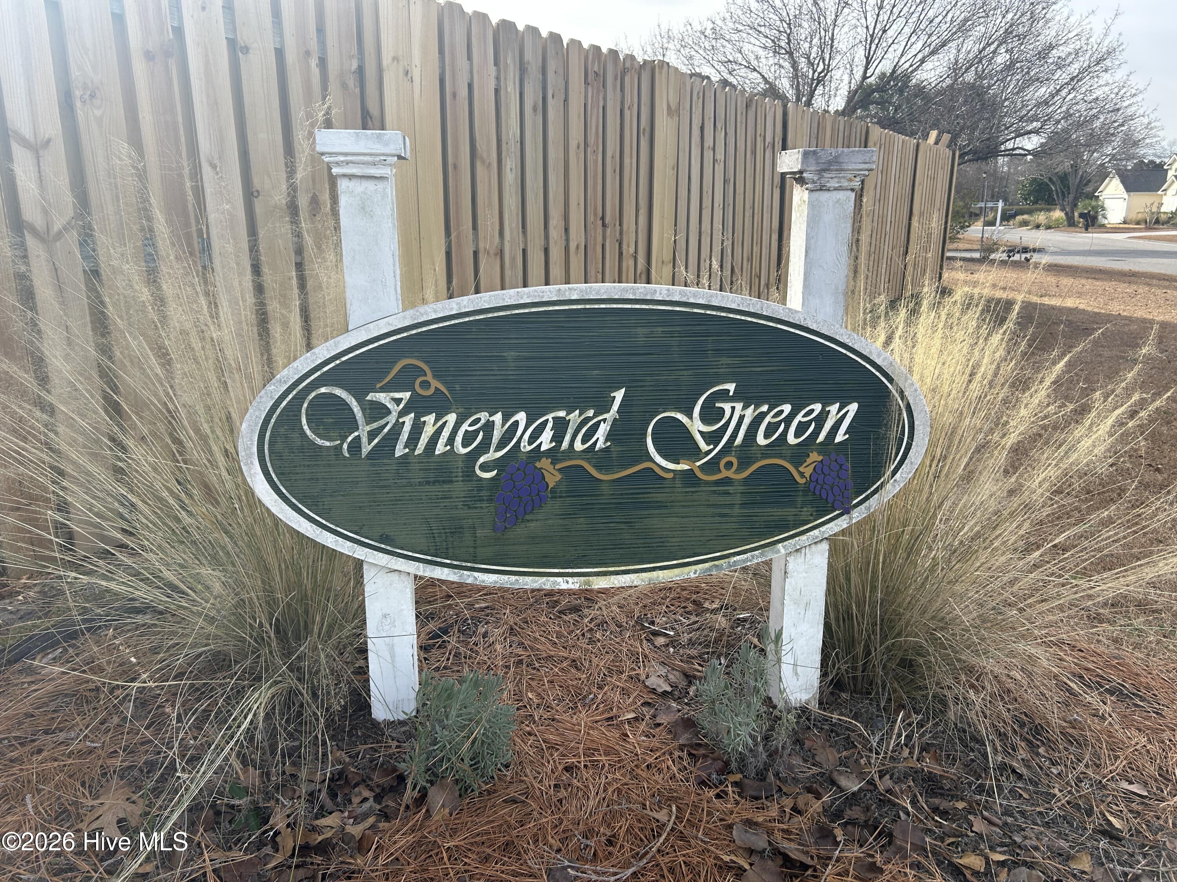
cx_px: 588
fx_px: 884
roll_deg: +1.3
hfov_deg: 67.3
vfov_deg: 53.1
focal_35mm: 26
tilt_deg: -16.3
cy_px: 441
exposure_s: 1/1361
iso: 50
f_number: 1.5
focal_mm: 5.7
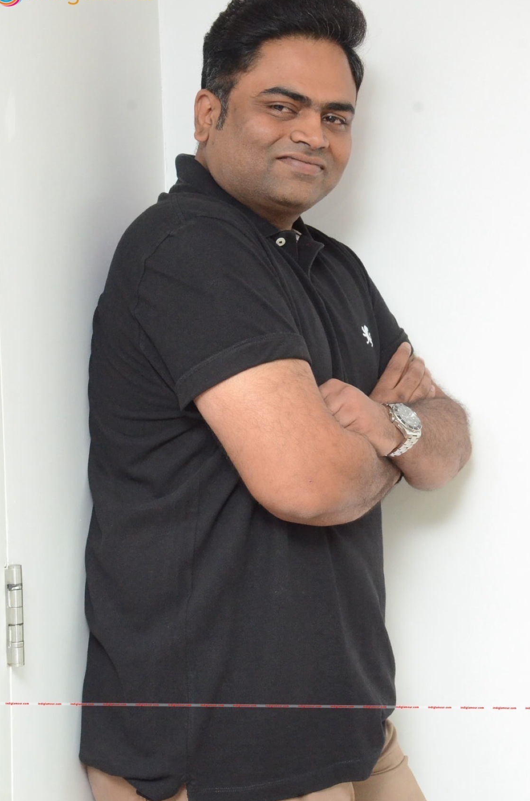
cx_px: 277
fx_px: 1864
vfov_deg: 24.2
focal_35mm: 84
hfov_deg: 16.2
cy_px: 406
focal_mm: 52
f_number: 8
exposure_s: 1/125
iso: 5000
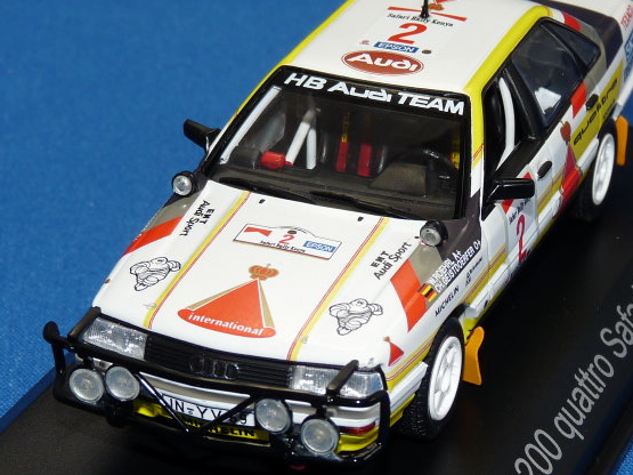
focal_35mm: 128
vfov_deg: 11.6
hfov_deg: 15.4
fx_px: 2340
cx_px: 330
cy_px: 216
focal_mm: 11.5
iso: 100
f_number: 4
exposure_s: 1/30
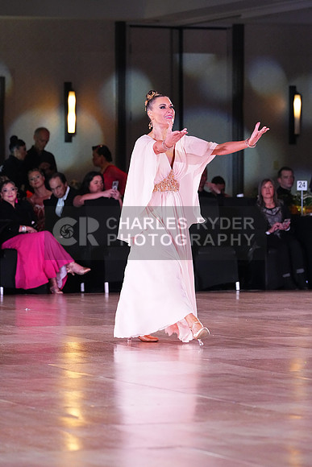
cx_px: 156
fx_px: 2598
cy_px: 234
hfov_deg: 6.9
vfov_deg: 10.3
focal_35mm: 200
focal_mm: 200
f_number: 5.6
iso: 8000
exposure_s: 1/320
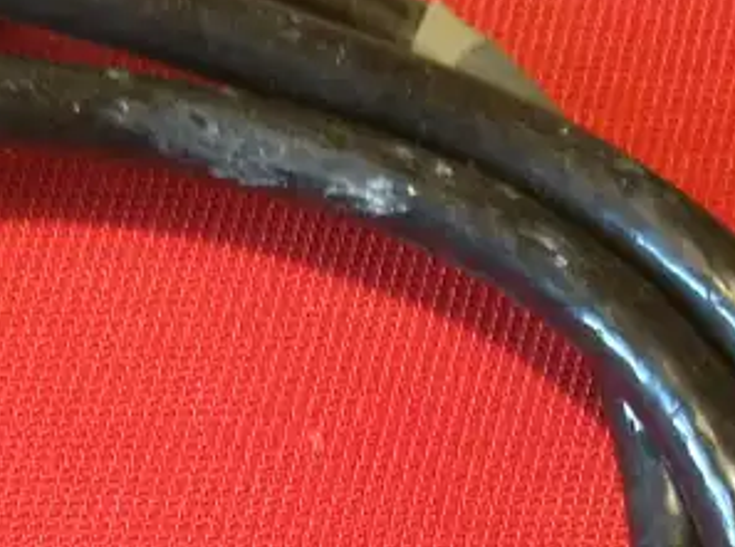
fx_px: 2498
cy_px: 824
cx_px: -277
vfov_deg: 11.9
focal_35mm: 118
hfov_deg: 15.7
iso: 250
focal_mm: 4.28
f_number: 2.4
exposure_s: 1/15
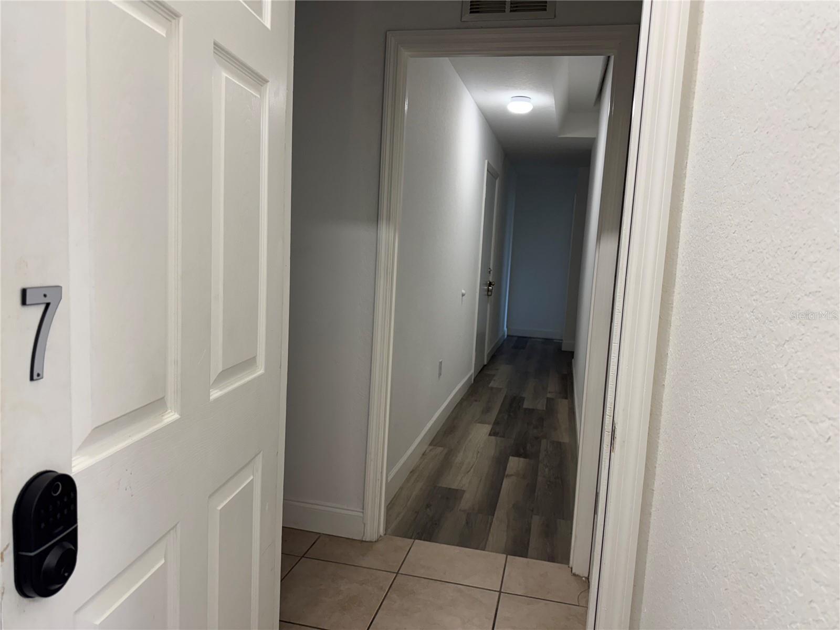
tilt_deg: -7.3
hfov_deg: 71.6
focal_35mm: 24
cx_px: 420
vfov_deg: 56.8
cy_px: 315
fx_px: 582
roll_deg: -3.5
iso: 125
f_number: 1.78
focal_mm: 6.76
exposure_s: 1/120
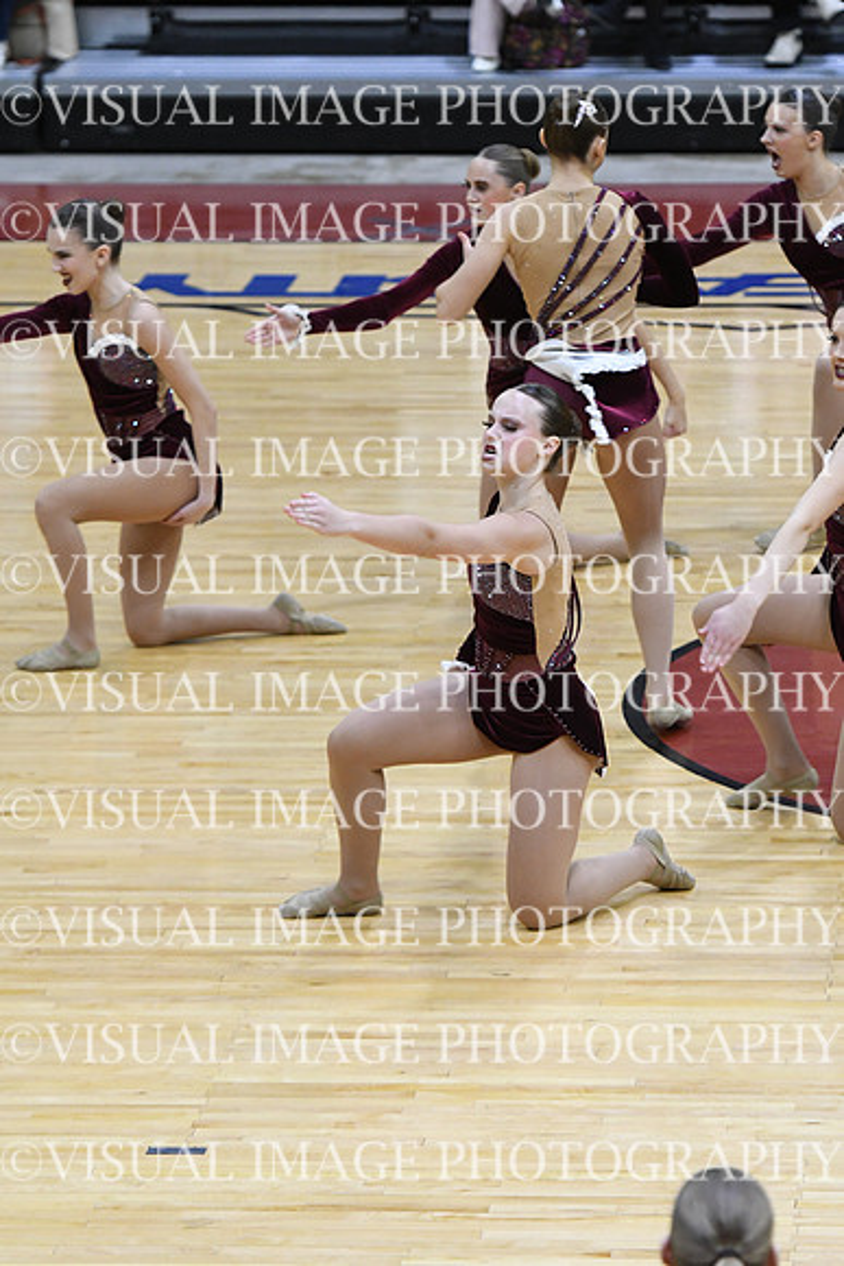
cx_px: 422
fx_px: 7099
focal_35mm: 202
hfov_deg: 6.8
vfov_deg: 10.2
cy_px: 633
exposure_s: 1/400
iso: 4000
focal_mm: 135
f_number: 3.5
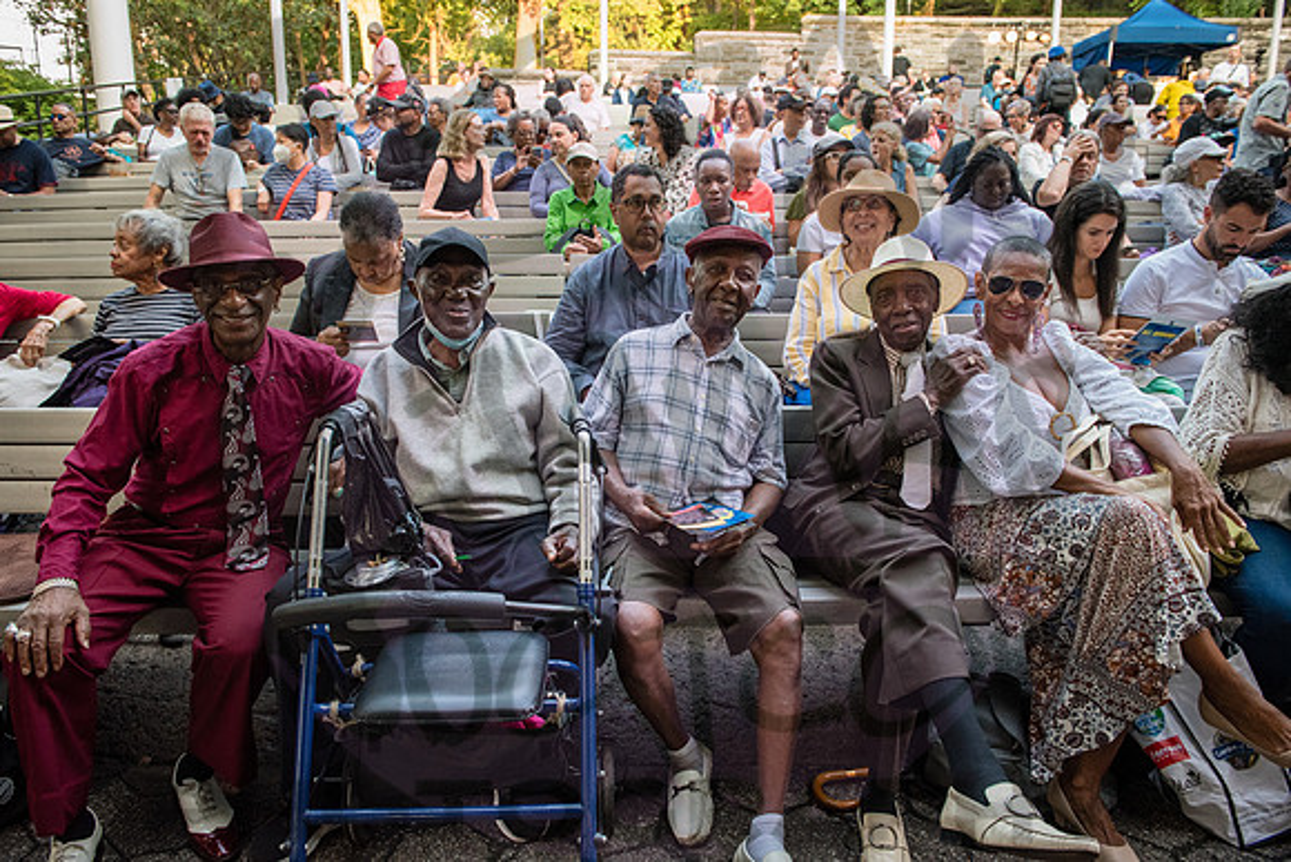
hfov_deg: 73.7
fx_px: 861
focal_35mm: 24
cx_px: 646
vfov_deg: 53.2
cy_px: 431
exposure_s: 1/320
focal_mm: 24
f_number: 5
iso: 4000
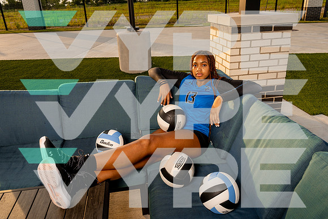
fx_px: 264
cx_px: 164
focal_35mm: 29
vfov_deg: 45.0
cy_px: 110
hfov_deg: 63.6
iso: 250
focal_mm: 29
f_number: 8
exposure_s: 1/250
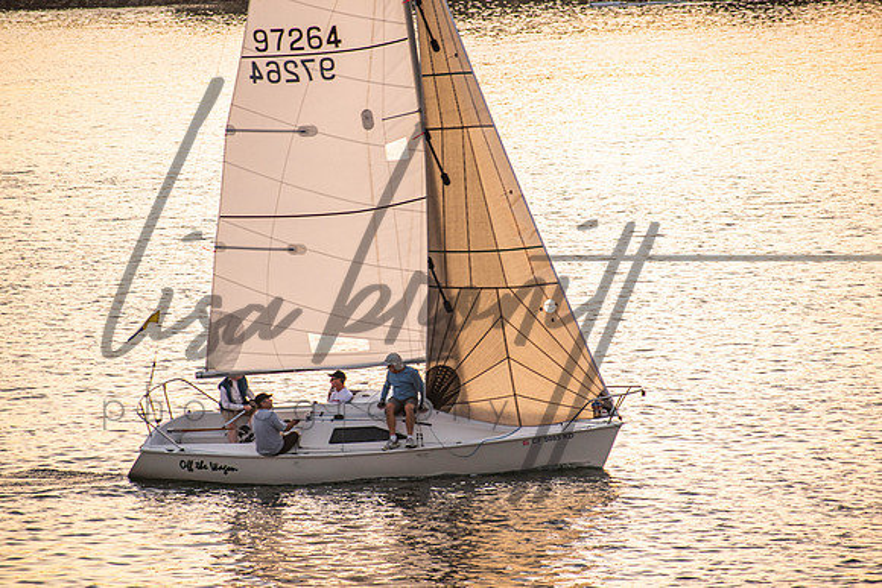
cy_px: 294
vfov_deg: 4.7
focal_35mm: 292
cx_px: 441
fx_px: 7168
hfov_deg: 7.0
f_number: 6.3
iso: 800
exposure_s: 1/60
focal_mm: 195
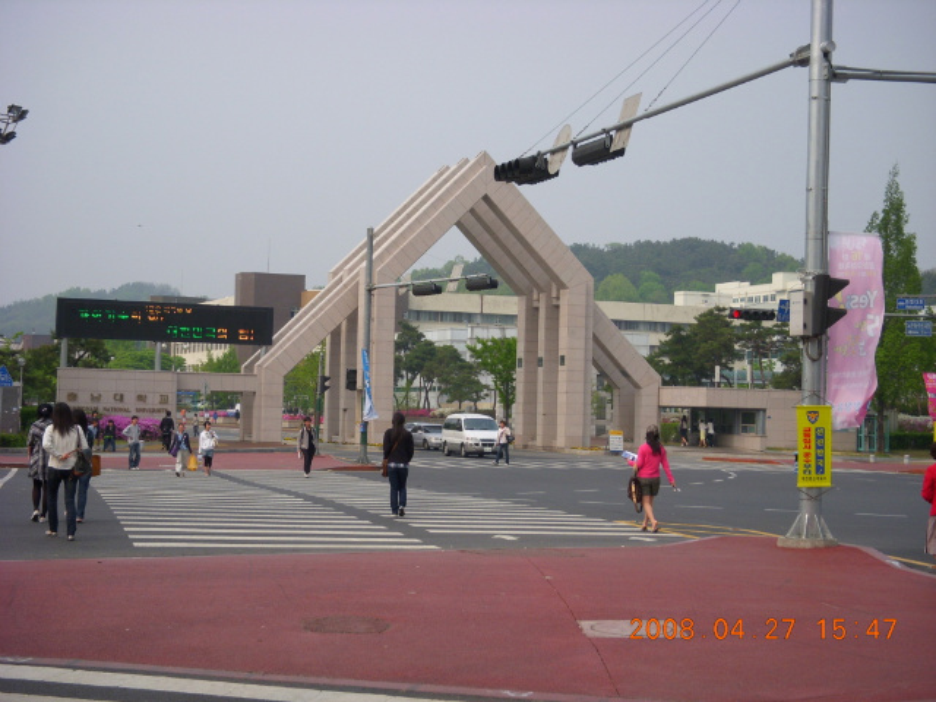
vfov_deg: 22.3
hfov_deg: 29.4
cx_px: 468
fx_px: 1785
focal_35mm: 66
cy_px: 351
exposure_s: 1/800
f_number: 3.7
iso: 100
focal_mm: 11
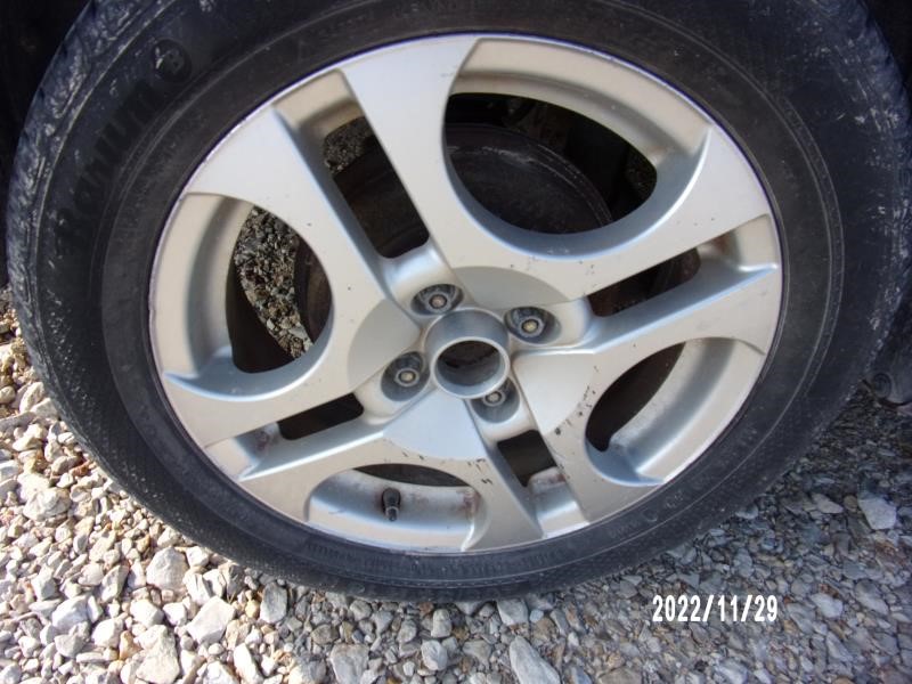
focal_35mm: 24
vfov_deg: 56.8
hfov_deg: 71.6
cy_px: 342
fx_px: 632
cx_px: 456
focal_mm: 4.3
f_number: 3.3
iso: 80
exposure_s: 1/240
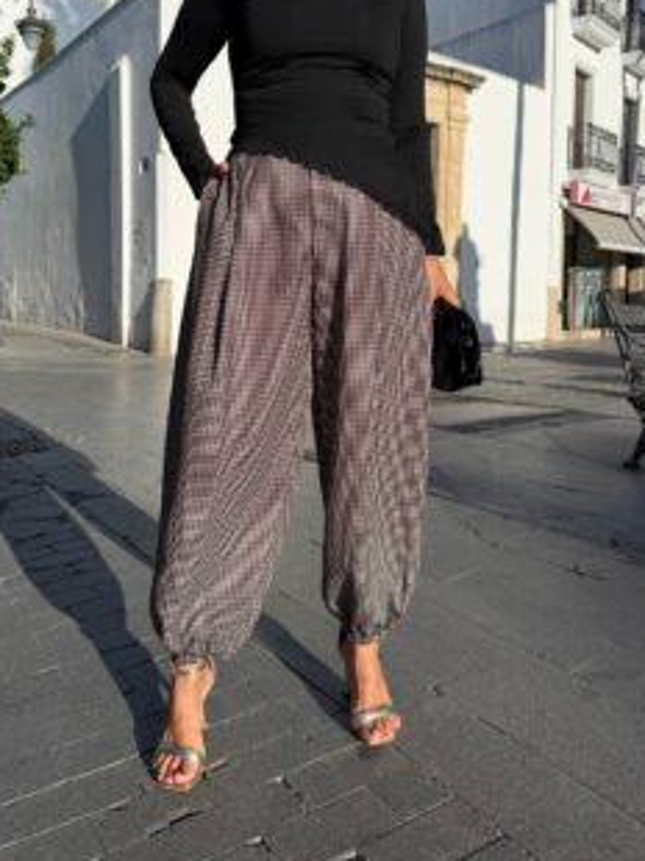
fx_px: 771
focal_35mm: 31
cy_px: 317
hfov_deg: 45.3
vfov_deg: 57.6
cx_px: 297
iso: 80
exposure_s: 1/5319
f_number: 1.78
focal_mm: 6.76
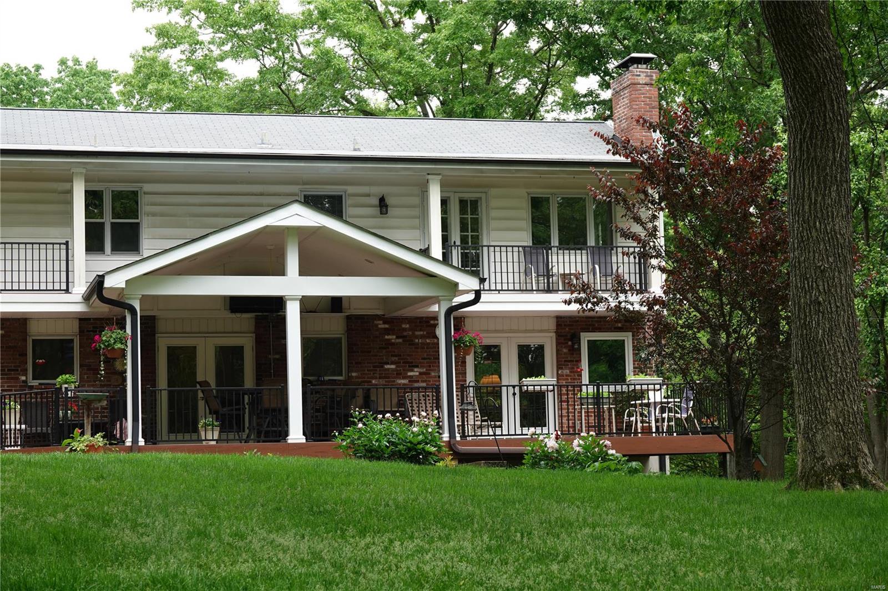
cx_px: 444
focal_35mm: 77
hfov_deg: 26.3
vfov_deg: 17.7
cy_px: 296
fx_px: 1899
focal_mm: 28.07
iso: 100
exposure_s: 1/250
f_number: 4
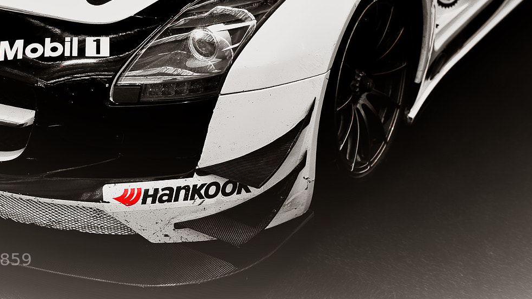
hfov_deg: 34.6
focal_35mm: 60
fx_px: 846
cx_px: 182
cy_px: 12
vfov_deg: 19.6
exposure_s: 1/40
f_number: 2.8
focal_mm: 35
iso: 500
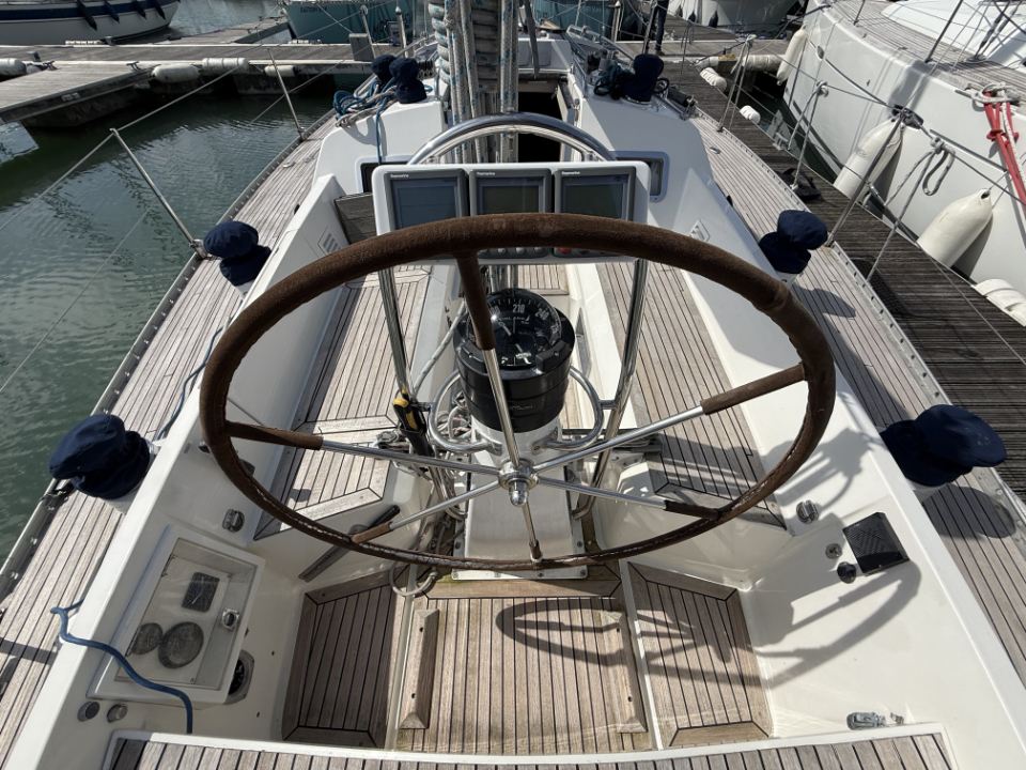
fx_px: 415
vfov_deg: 85.7
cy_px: 385
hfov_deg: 102.1
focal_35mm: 14
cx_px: 513
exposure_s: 1/4425
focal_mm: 2.2
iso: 50
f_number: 2.2
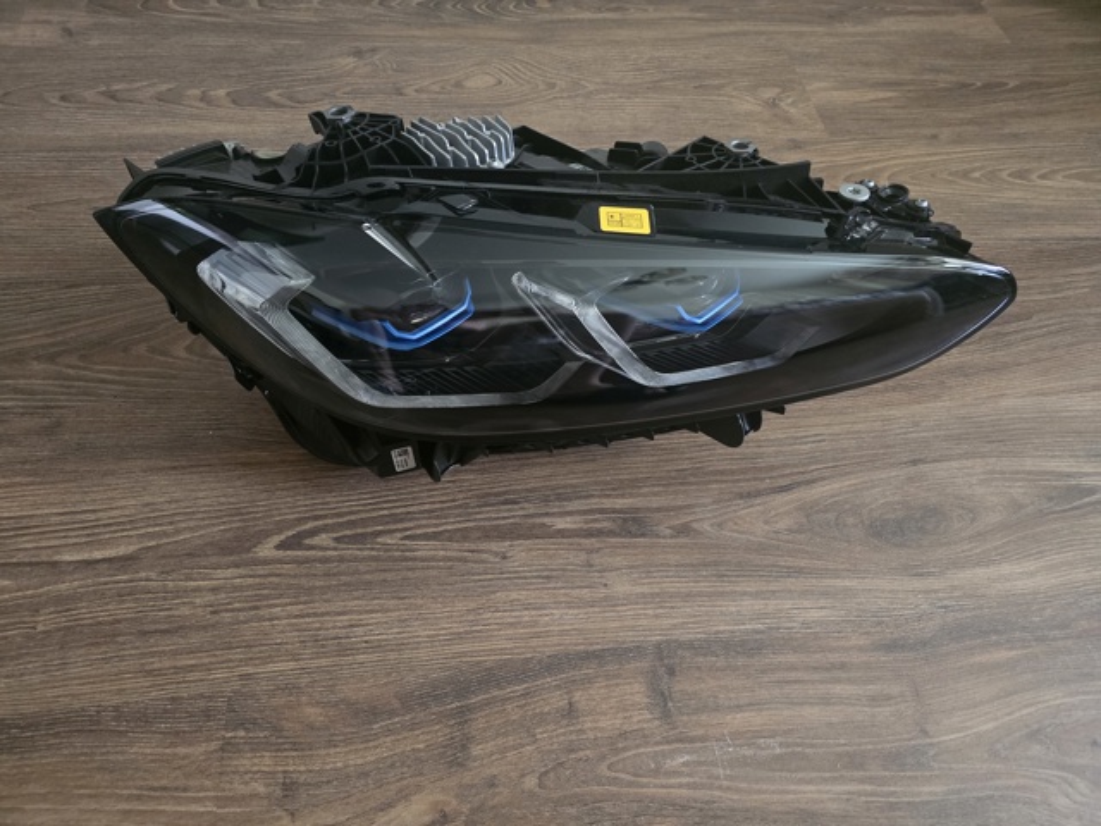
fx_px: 732
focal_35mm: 23
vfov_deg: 58.9
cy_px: 413
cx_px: 550
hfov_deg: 73.9
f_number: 1.7
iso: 1600
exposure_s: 1/33.3
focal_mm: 6.3
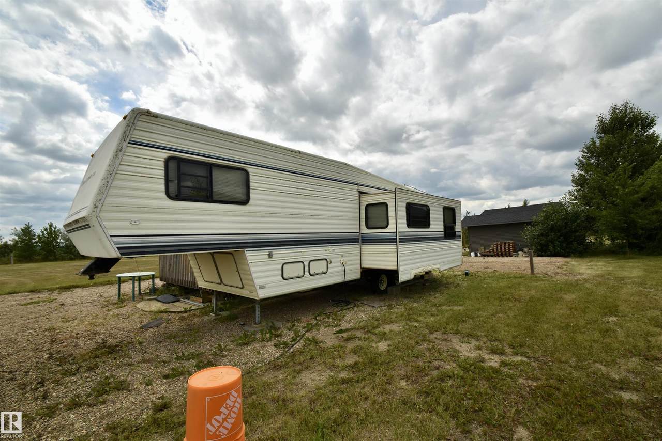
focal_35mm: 15
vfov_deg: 77.4
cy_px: 220
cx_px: 331
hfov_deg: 100.4
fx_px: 276
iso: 100
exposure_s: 1/200
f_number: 13
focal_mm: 10
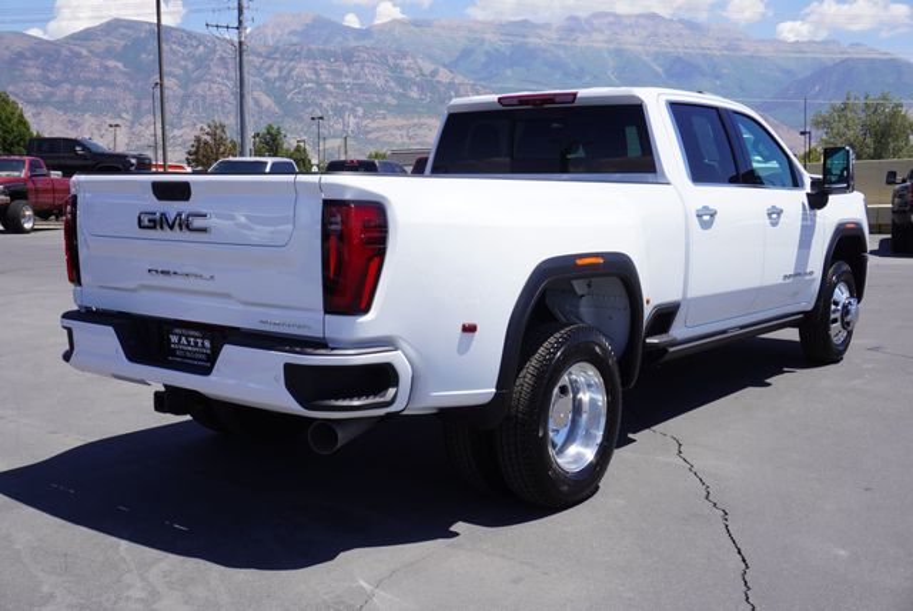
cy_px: 306
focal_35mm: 39
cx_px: 456
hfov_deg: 49.5
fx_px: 990
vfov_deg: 34.3
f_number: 11
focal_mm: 26
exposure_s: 1/125
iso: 100
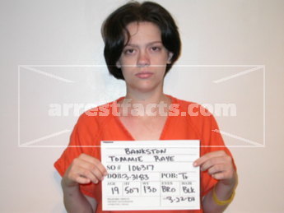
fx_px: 509
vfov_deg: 23.7
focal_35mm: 62
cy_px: 106
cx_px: 142
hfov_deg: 31.2
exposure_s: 1/60.3
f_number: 3.1
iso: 100
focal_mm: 12.9
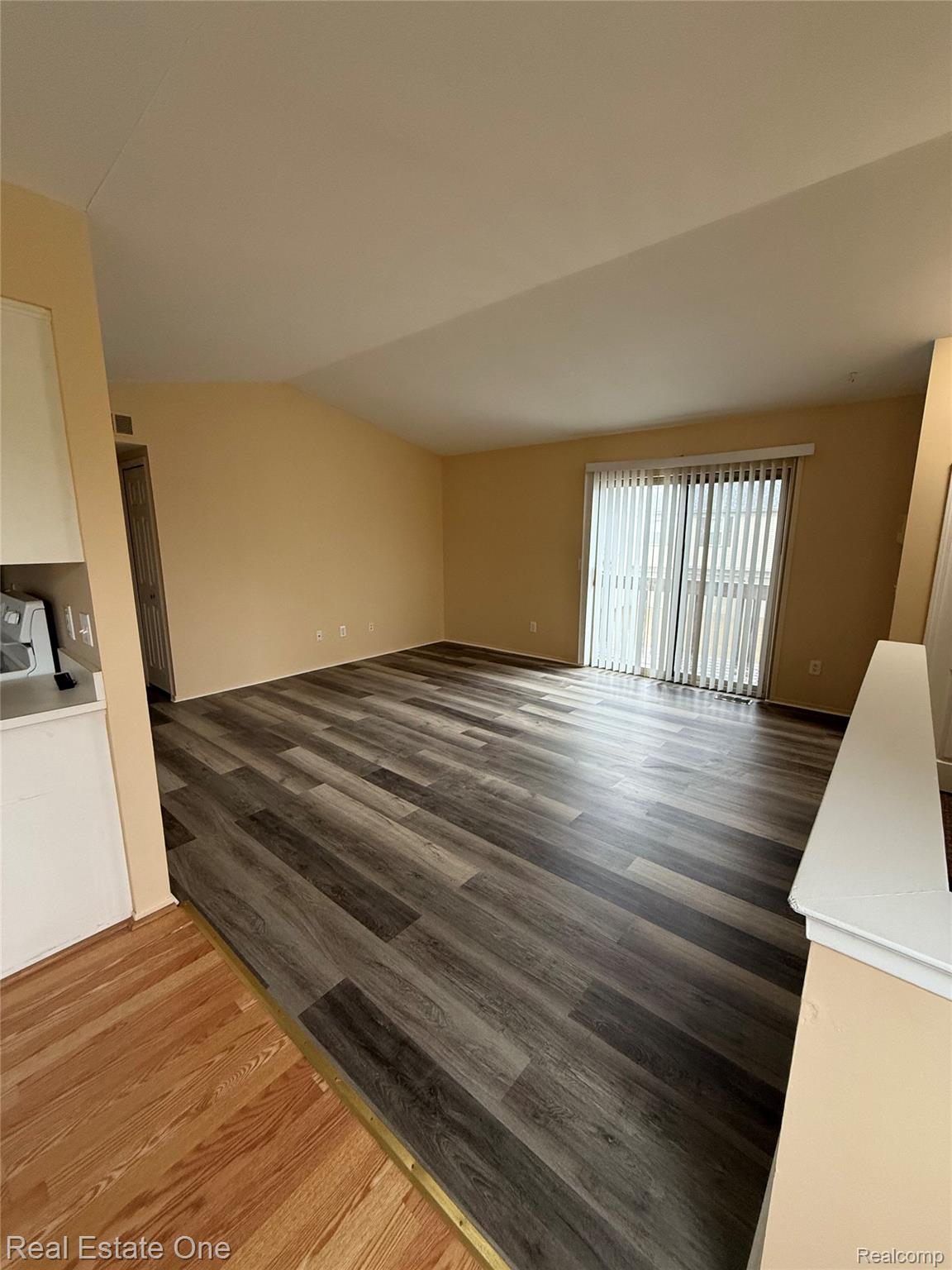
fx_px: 513
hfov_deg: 85.7
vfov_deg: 102.1
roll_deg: +0.0
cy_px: 635
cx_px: 476
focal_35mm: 14
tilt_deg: -10.9
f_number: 2.2
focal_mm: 2.22
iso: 320
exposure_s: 1/120
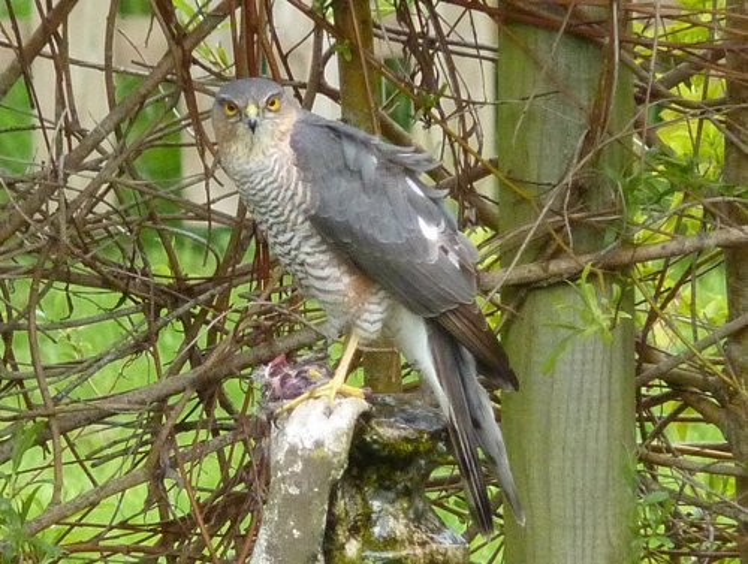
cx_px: 374
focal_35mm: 486
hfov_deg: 4.1
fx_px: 10522
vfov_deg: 3.1
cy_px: 282
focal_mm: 86.4
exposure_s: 1/250
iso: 400
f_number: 5
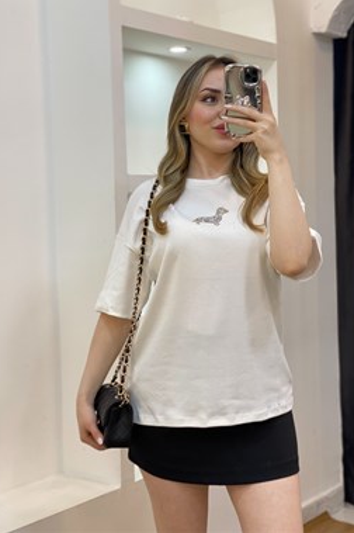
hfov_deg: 22.9
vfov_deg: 33.9
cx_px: 191
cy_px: 244
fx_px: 872
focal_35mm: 59
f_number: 2
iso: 80
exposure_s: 1/100
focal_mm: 6
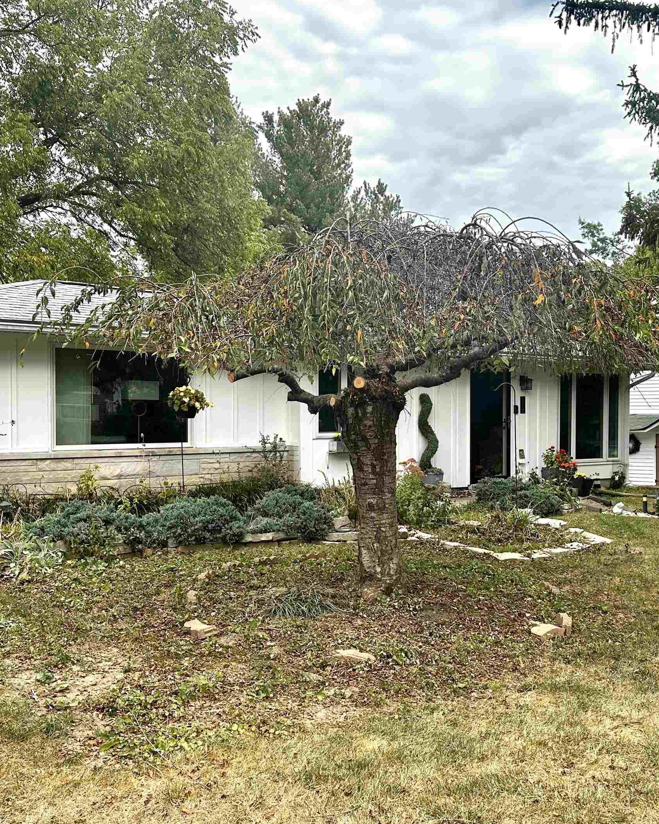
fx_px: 829
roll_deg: -0.2
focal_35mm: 34
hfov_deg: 43.2
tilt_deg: -1.0
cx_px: 375
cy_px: 429
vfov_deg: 52.8
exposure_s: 1/1374
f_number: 1.78
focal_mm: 6.86
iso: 80
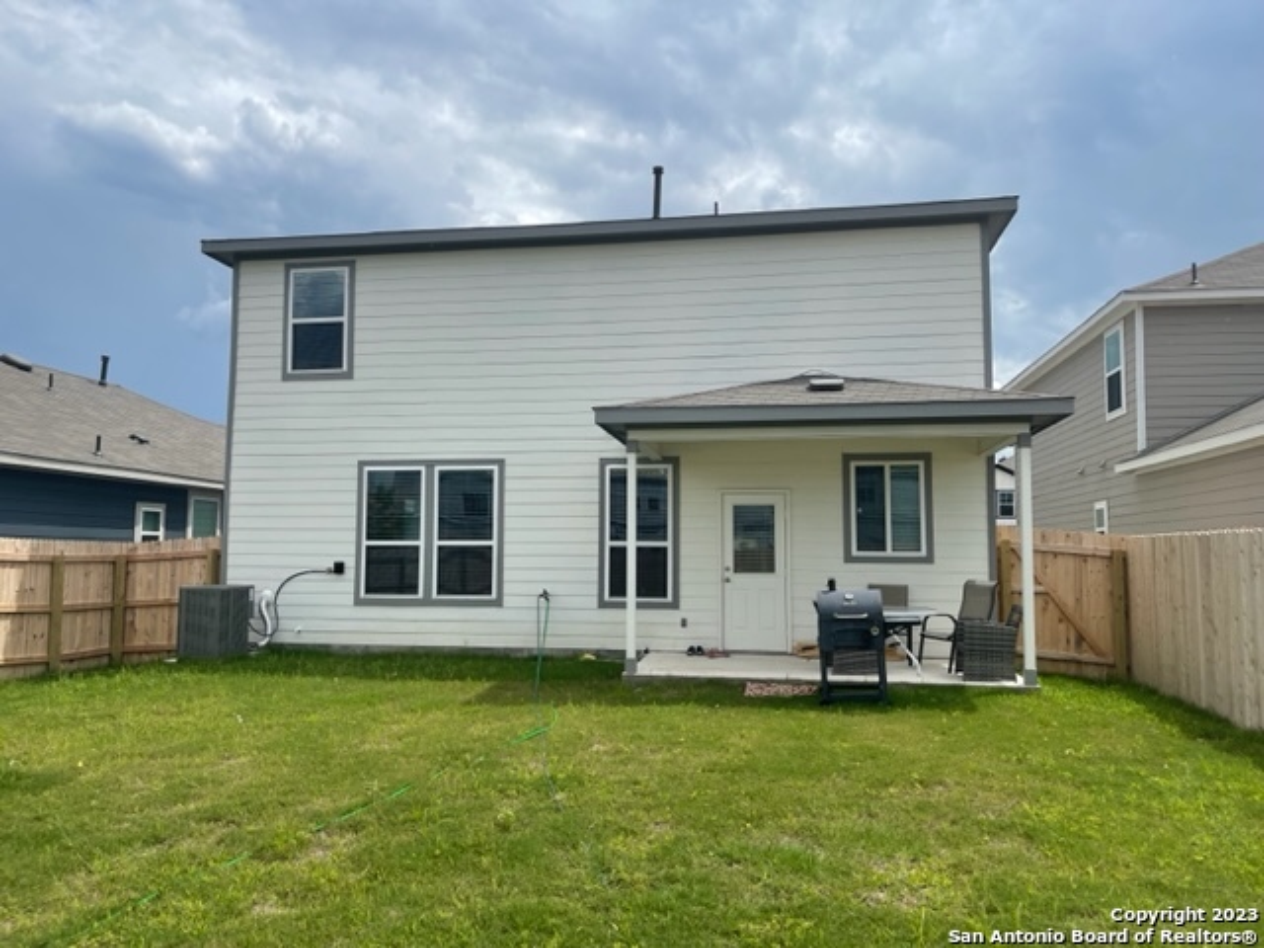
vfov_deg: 53.1
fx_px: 949
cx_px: 632
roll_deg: -0.8
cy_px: 474
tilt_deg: +4.2
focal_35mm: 26
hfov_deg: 67.3
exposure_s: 1/5618
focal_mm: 5.1
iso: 32
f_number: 1.6
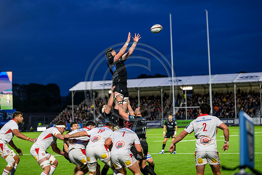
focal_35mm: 105
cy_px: 88
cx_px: 131
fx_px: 764
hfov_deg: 19.5
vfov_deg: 13.0
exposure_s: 1/1600
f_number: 3.2
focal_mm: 105
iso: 3200
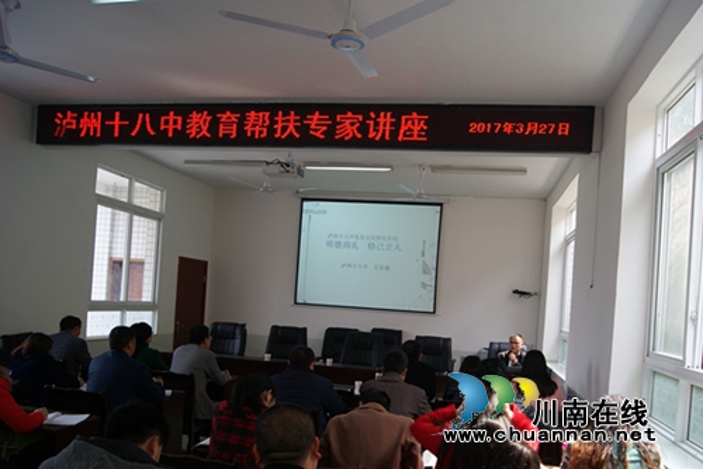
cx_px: 352
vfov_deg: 43.7
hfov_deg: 61.9
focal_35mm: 30
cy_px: 234
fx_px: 586
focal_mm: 20
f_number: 4.5
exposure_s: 1/40
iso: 100
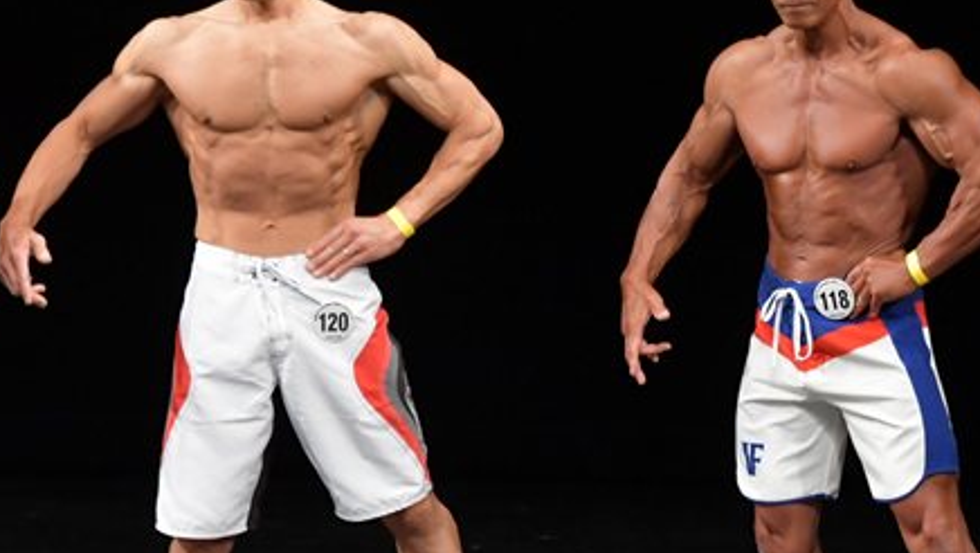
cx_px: 799
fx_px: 13054
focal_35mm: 502
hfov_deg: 4.3
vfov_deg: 2.4
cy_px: 353
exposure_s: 1/400
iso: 3200
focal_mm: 180
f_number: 5.6
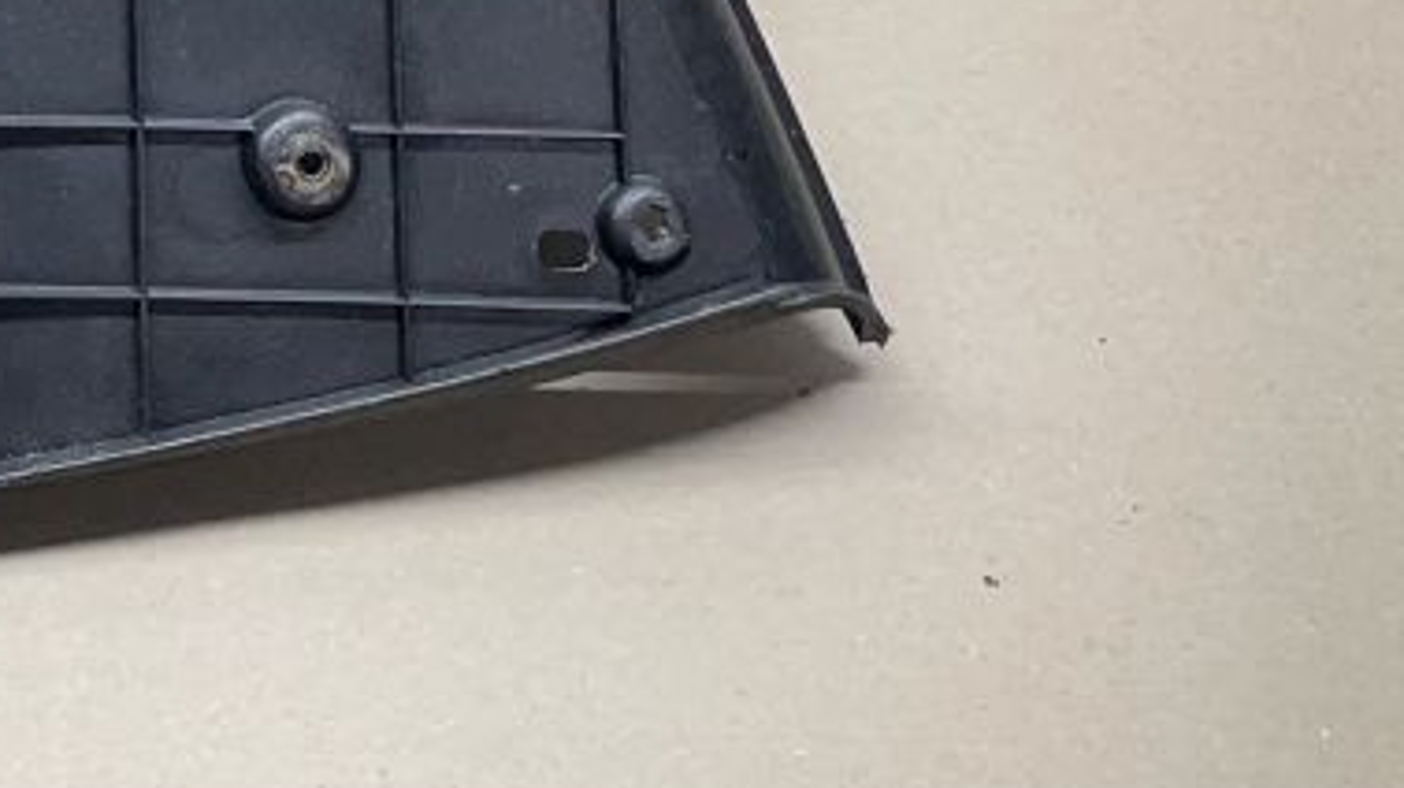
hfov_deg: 21.1
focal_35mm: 90
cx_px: -498
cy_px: -755
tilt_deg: -47.3
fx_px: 3348
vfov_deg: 12.0
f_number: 1.6
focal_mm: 4.2
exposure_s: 1/100
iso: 80
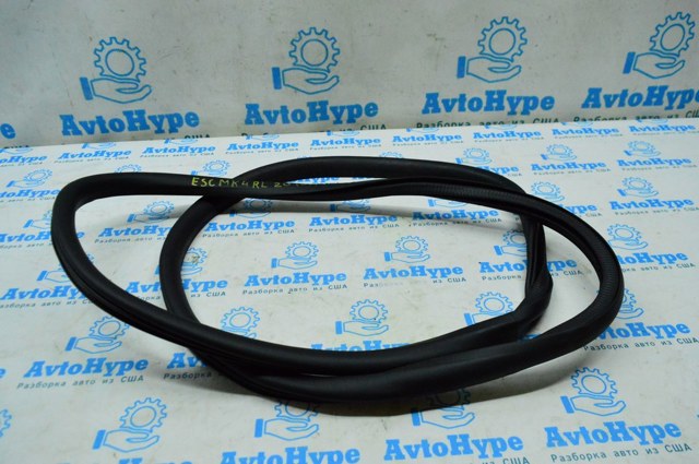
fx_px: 524
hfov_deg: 67.4
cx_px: 350
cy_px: 232
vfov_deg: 47.8
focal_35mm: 27
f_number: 6.3
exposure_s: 1/640
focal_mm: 18
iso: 6400
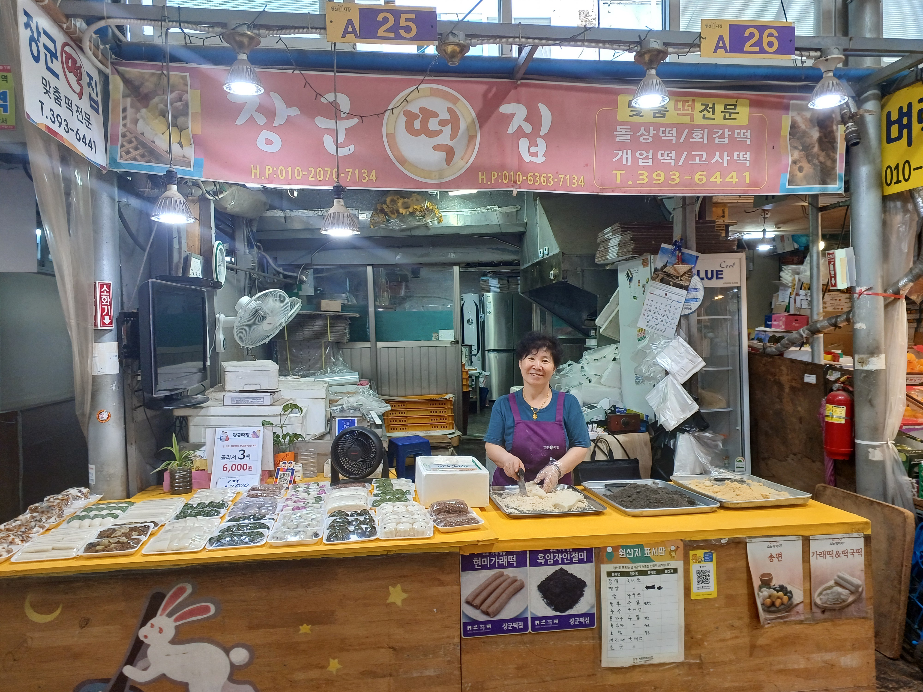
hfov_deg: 73.9
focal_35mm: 23
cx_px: 462
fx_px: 613
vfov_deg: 58.9
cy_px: 346
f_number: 1.8
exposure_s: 1/60
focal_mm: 5.06
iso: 100
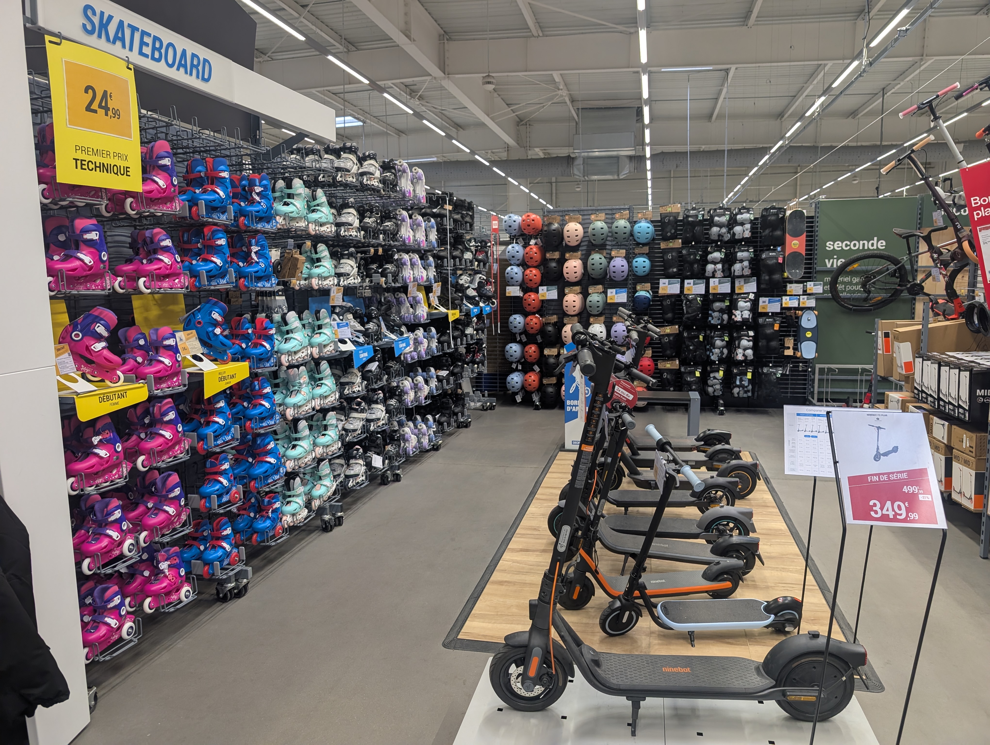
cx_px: 495
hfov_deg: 71.5
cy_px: 372
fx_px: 687
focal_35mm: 24
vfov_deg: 56.9
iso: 249
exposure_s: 1/215
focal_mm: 6.9
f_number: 1.68
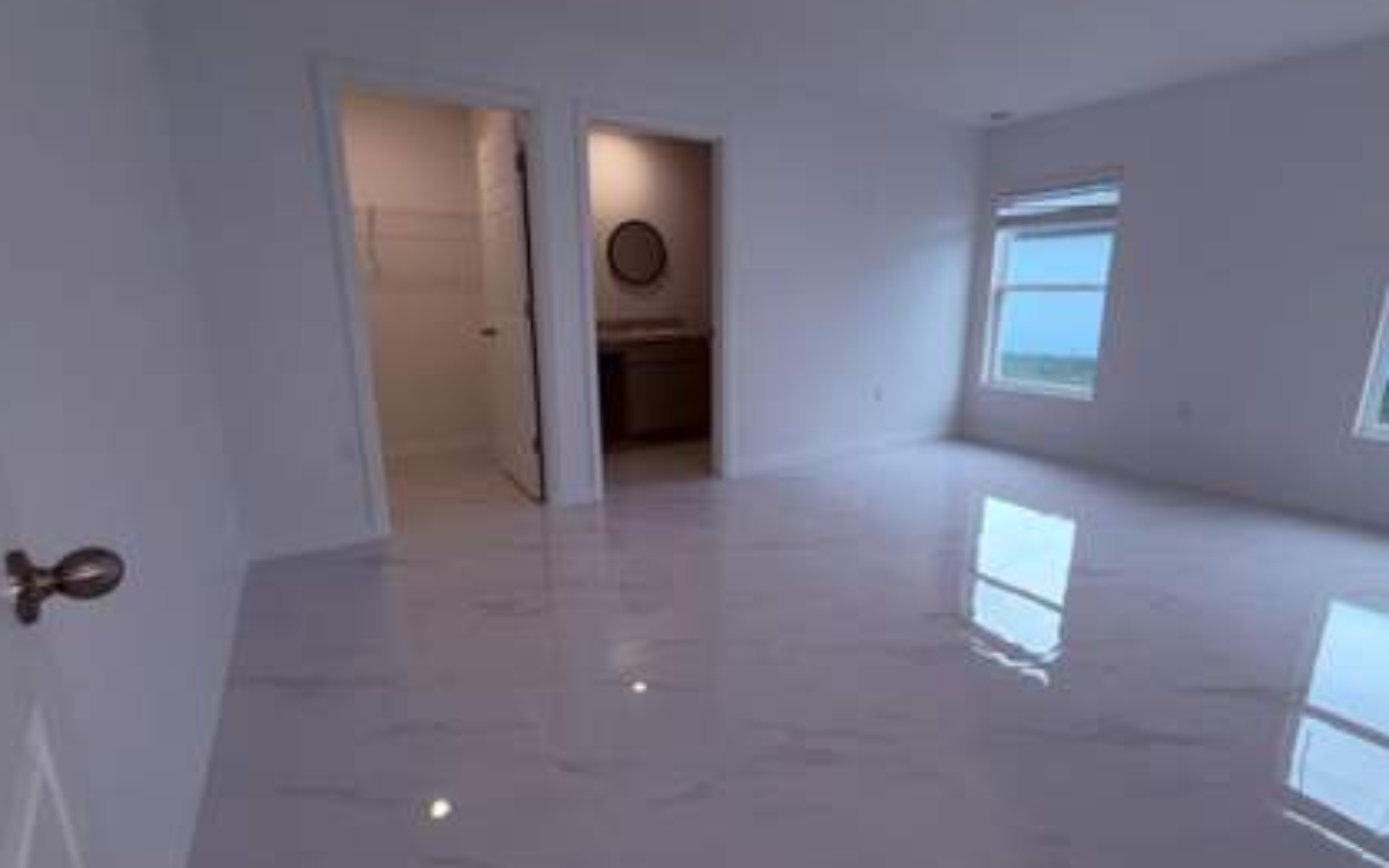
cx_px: 726
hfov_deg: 94.3
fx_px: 644
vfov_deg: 68.0
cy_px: 439
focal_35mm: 17
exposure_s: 1/122
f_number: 2.2
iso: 32
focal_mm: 2.22
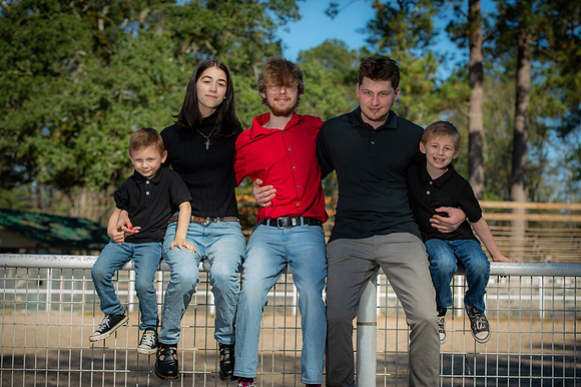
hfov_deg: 25.4
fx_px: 1290
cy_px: 194
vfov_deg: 17.0
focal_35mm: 80
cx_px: 290
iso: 50
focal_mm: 80
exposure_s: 1/250
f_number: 5
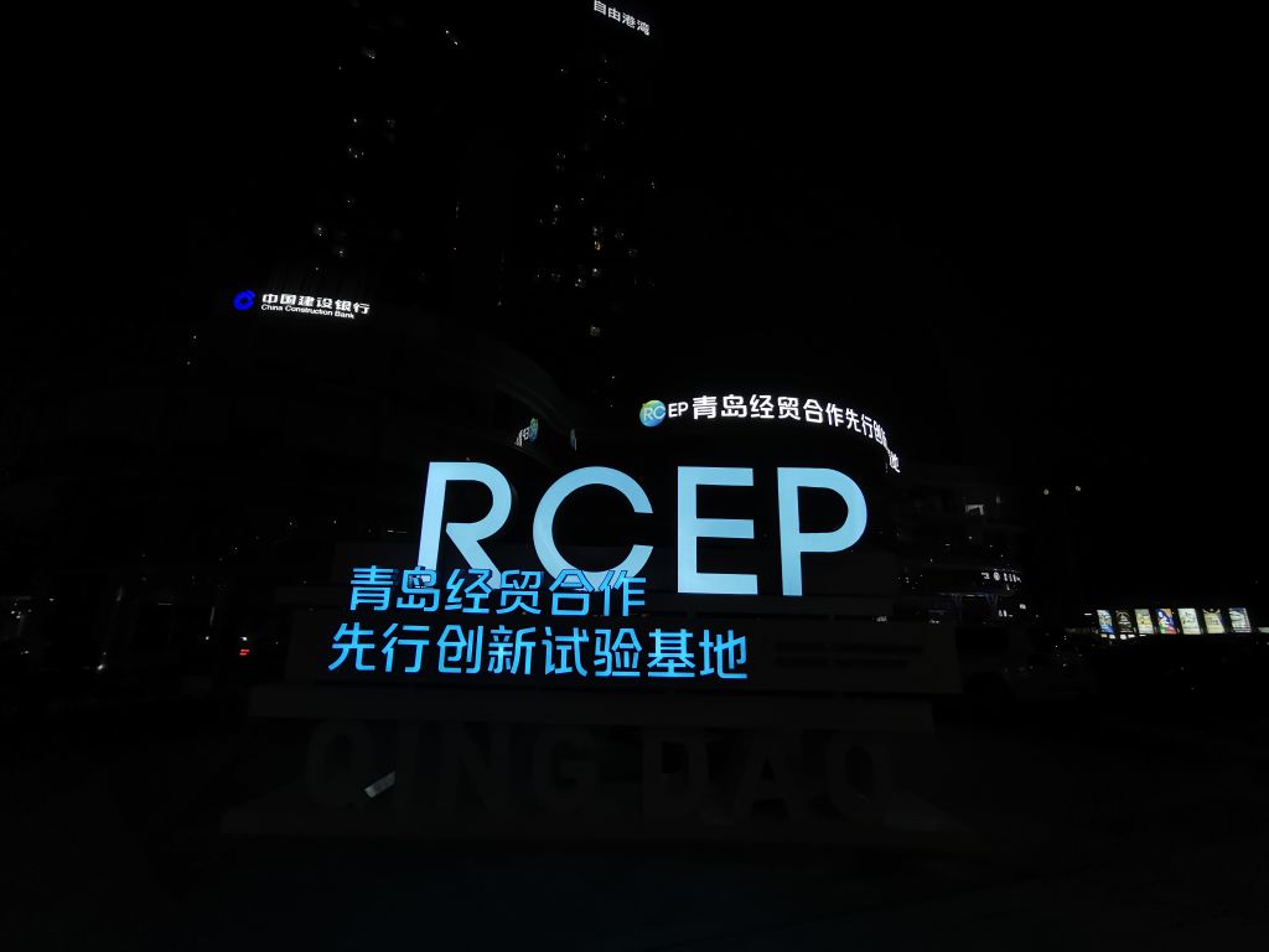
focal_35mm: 16
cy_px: 476
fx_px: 587
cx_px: 634
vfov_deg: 78.1
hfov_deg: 94.5
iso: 100
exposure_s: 1/120
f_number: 2.2
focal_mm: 2.35
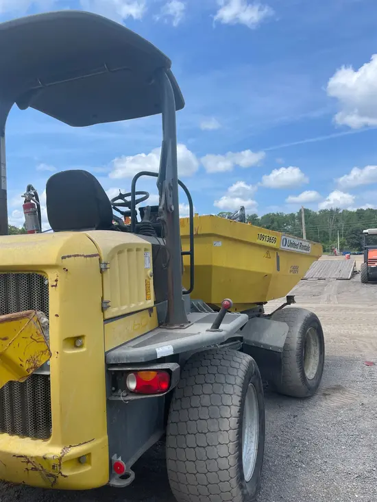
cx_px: 188
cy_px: 251
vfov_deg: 67.3
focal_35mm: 26
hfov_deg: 53.1
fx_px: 377
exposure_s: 1/3040
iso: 32
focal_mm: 4.2
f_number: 1.6
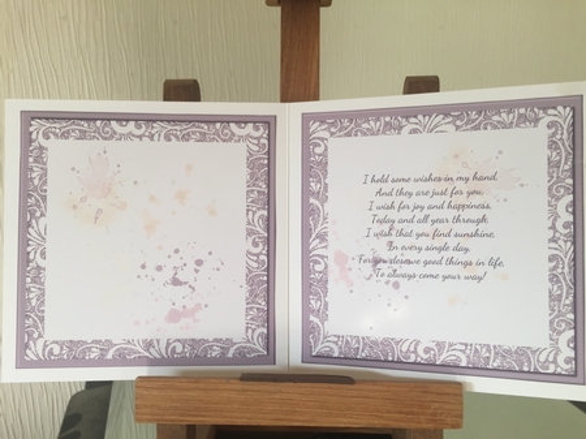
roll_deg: +0.4
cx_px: 293
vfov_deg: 48.2
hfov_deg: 61.7
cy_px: 220
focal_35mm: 29
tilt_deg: -12.6
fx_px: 491
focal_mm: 4.15
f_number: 2.2
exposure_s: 1/50
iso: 40
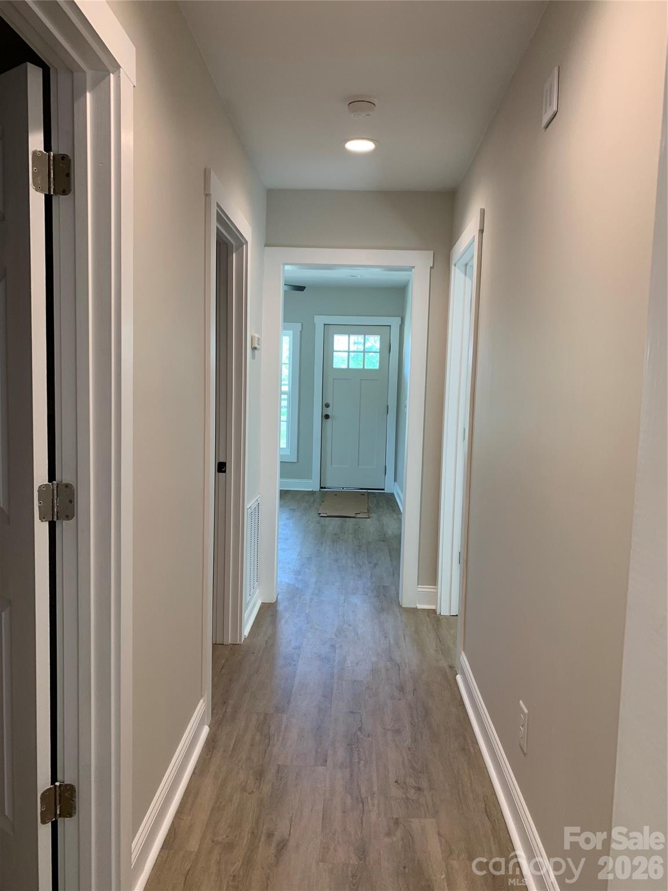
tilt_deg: -6.0
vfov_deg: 67.3
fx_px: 669
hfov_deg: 53.1
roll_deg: -1.3
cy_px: 446
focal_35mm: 26
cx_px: 334
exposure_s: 1/60
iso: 64
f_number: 1.8
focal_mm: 4.25
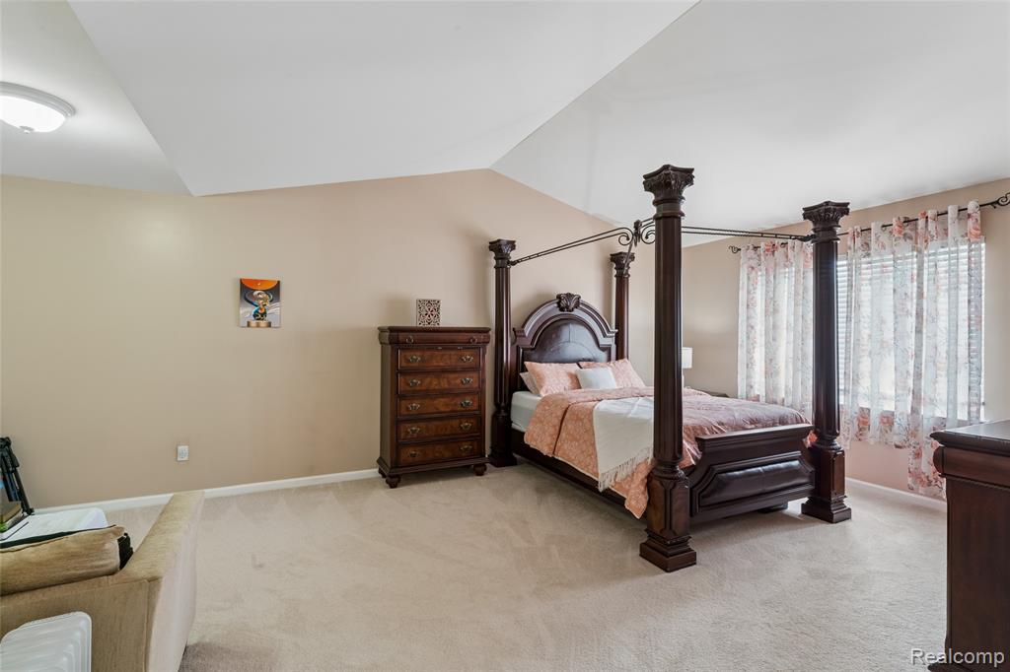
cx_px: 505
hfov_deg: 95.3
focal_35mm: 16
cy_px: 336
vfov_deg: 72.4
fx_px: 460
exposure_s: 1/2
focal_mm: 16.4
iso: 400
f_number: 14
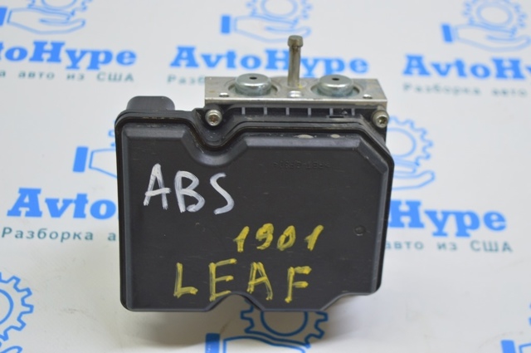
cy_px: 176
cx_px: 266
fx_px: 928
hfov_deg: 31.9
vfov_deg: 21.5
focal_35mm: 63
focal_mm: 42
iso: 400
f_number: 5.6
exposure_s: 1/20
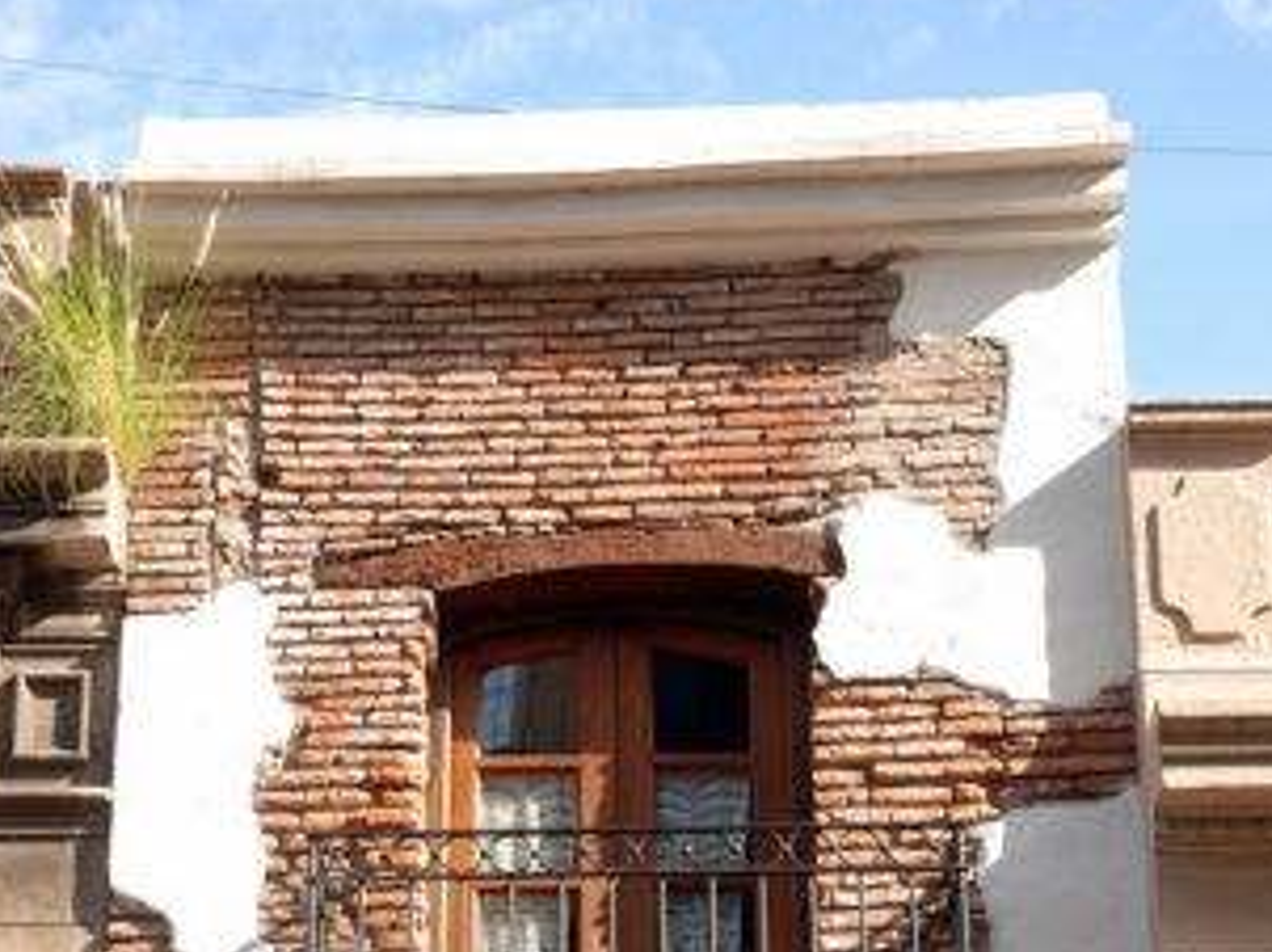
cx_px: 588
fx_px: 3341
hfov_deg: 21.6
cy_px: 1007
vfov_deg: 15.8
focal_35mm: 91
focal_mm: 38
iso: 100
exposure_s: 1/125
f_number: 5.6
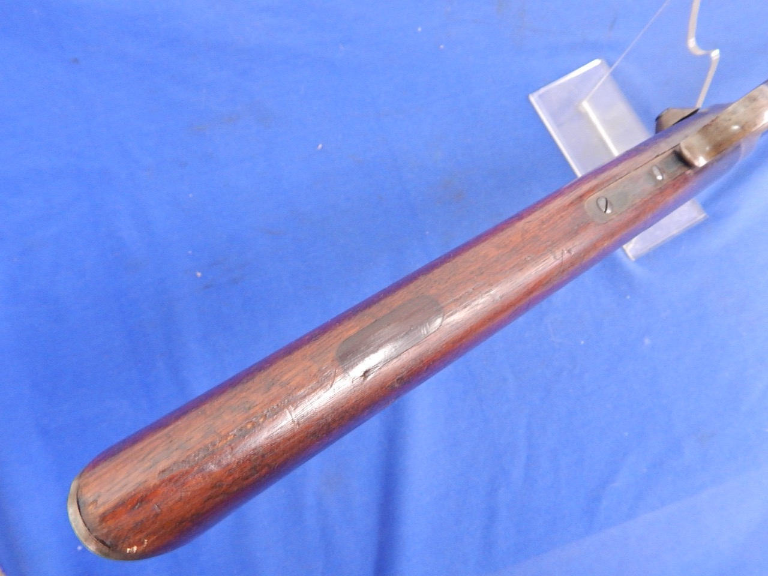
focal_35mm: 25
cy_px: 288
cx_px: 384
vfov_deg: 54.9
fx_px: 555
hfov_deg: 69.4
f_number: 3.1
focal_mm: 4.5
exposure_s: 1/8
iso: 400
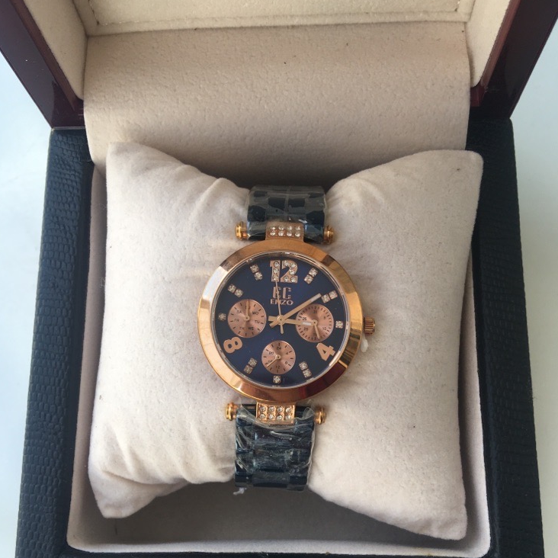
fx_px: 638
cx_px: 282
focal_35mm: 35
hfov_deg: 47.2
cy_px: 341
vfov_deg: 46.9
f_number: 2.2
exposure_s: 1/100
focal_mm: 4.15
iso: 25
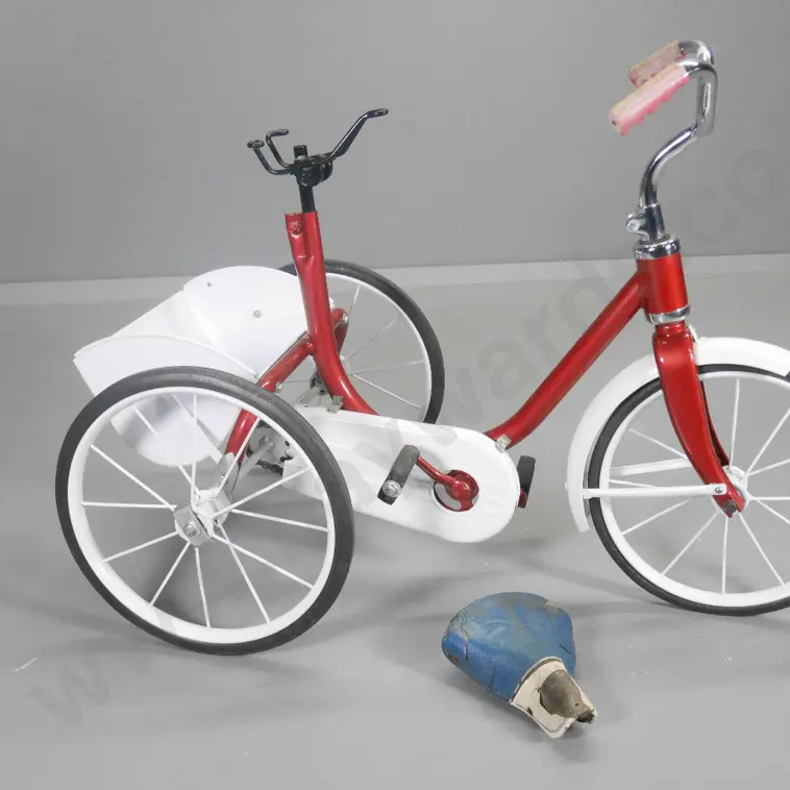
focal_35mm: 43
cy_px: 396
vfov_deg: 39.2
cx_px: 467
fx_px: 1110
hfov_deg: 39.0
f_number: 4.5
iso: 3200
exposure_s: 1/160
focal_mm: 18
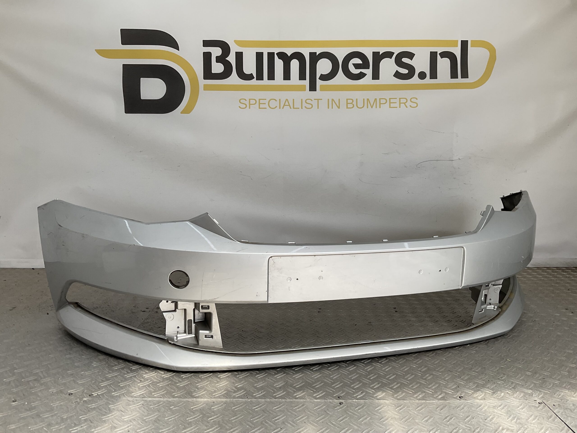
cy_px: 216
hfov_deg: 61.7
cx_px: 288
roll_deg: +0.1
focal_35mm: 29
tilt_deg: -7.9
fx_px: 483
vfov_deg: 48.2
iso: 16
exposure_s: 1/627
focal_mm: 3
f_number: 1.8
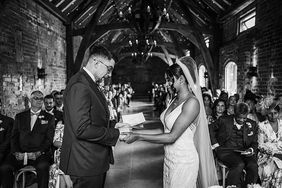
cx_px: 141
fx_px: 274
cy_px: 94
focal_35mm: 35
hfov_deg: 54.5
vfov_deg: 37.8
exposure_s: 1/200
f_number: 2.2
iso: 720
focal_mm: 35
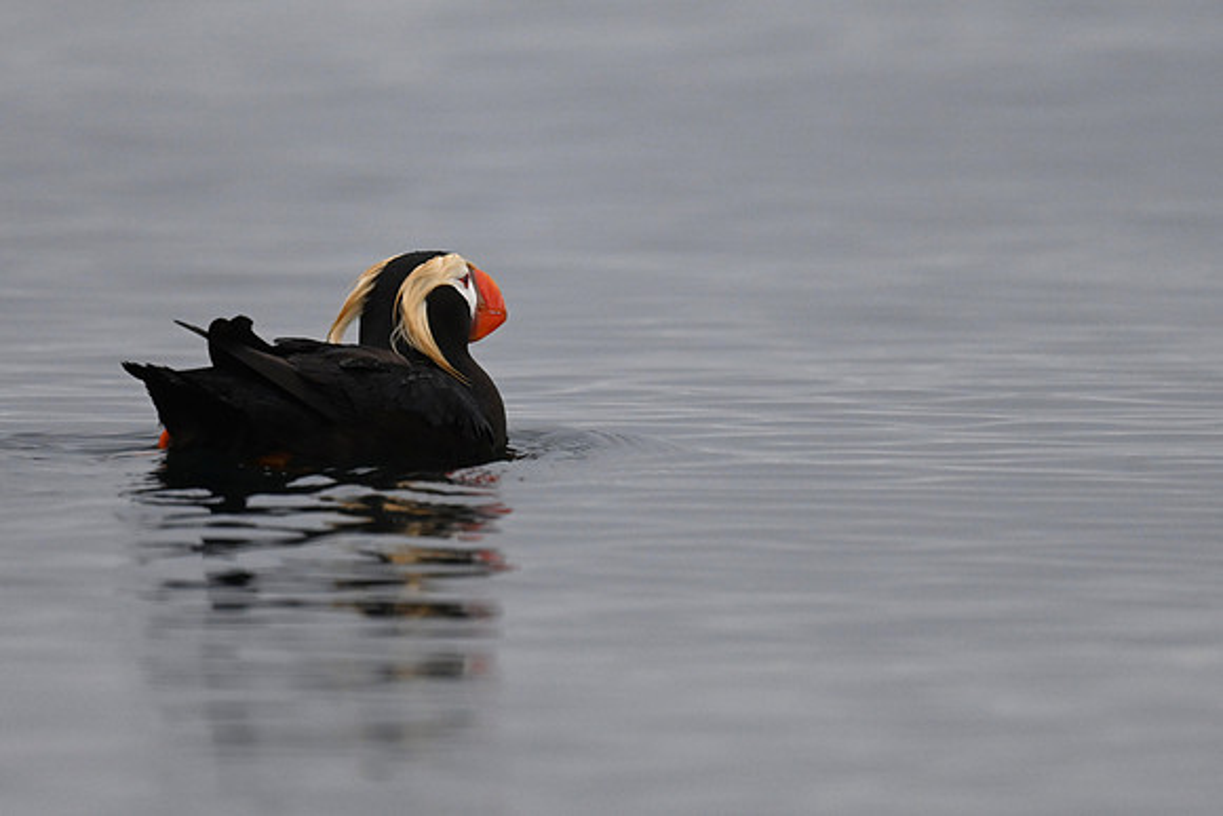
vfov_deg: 1.7
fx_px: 27183
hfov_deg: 2.6
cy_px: 408
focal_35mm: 800
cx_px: 612
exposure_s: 1/800
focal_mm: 800
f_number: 6.3
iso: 900
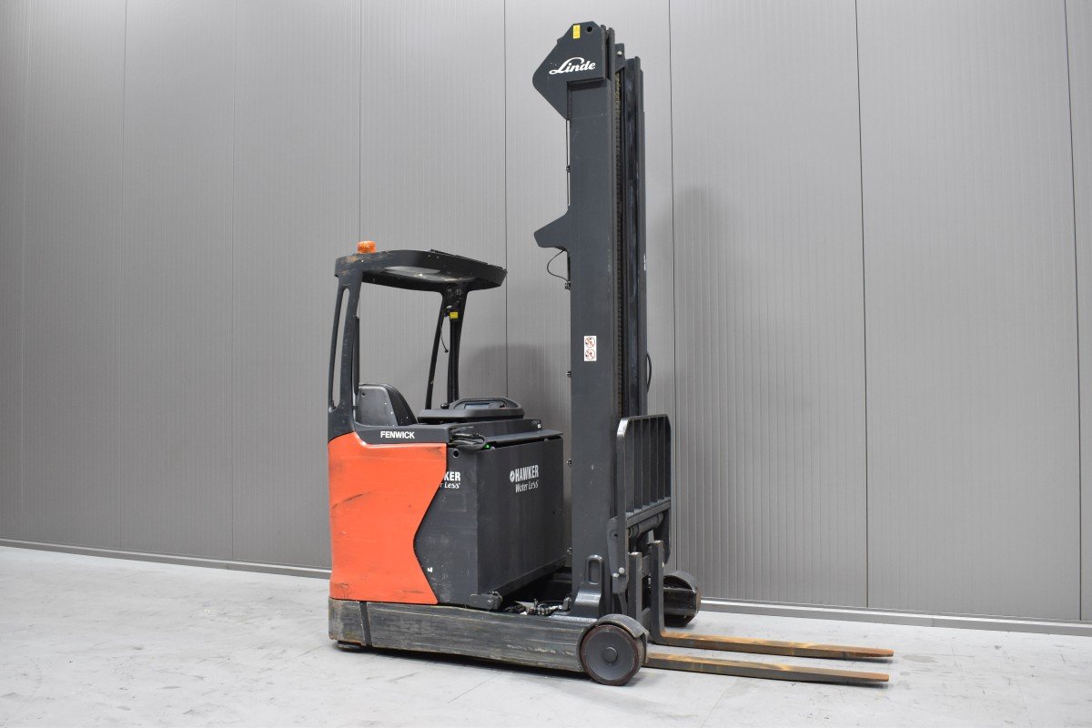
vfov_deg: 41.7
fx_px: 955
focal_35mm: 32
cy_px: 364
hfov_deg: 59.5
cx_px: 546
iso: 1250
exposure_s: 1/25
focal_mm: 21
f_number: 5.6
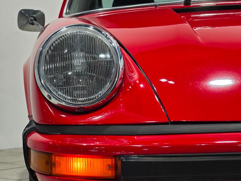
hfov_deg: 17.1
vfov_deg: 12.9
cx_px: 120
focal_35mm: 115
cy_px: 90
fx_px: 801
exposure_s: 1/120
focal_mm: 18.6
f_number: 3.4
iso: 250
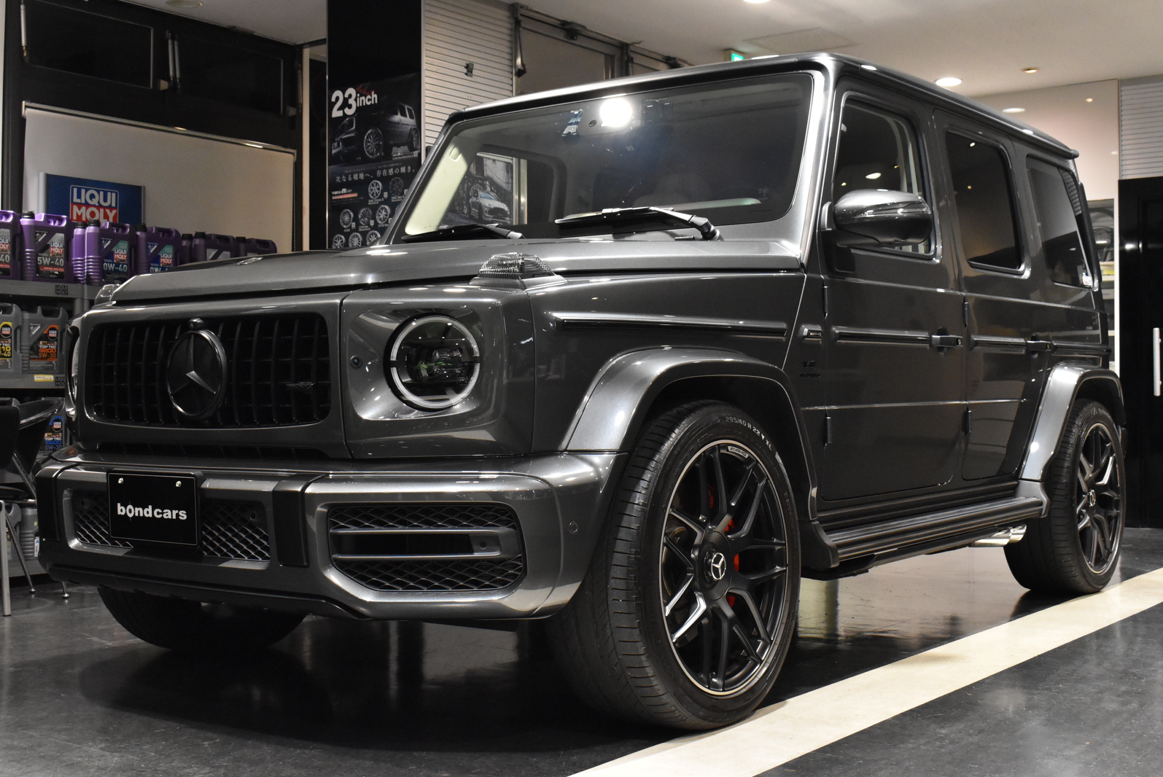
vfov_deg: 30.9
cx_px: 582
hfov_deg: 44.9
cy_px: 388
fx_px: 1406
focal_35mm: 44
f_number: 8
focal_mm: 29
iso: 3600
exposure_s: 1/50
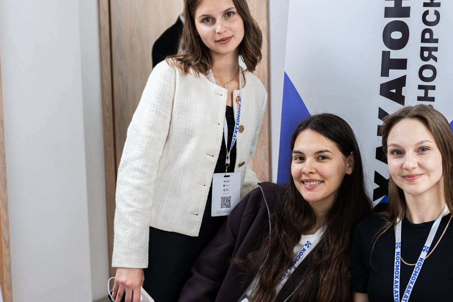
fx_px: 868
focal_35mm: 69
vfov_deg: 19.7
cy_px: 135
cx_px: 349
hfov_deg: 28.7
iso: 640
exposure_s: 1/125
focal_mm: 39.5
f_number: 2.8
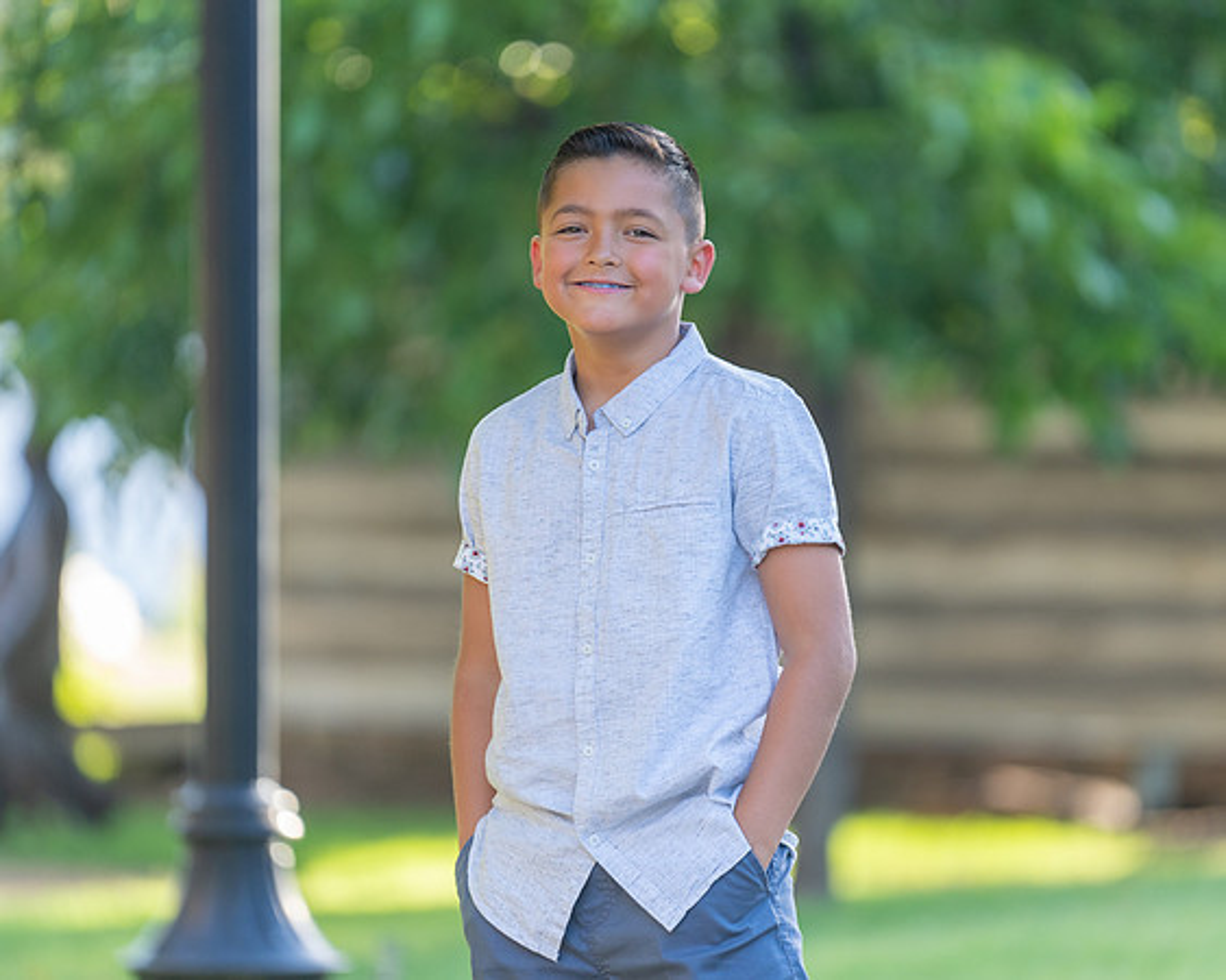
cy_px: 439
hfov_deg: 7.4
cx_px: 650
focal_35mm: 260
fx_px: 9423
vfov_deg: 6.0
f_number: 2.8
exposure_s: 1/320
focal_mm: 200
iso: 320
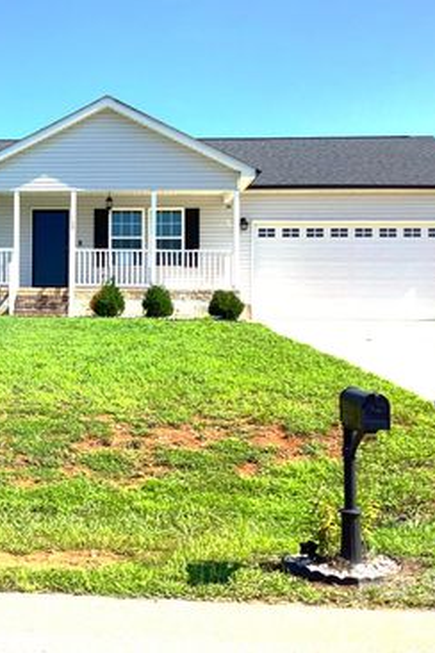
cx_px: 52
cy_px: 320
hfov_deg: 29.4
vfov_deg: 44.5
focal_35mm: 44
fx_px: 797
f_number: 2.4
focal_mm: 3.3
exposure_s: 1/1058
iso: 25
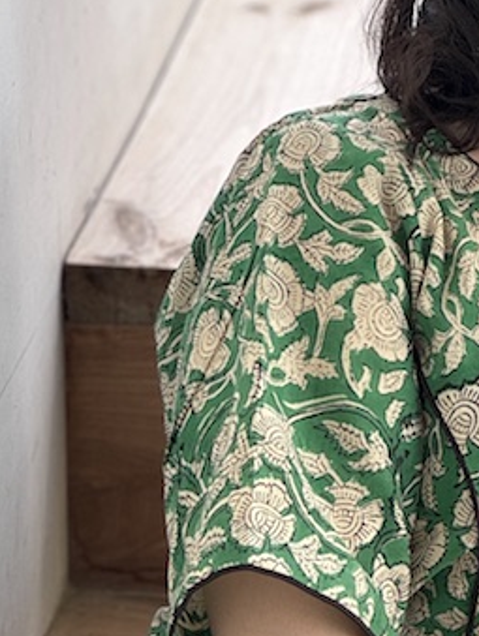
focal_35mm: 226
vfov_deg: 8.7
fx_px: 4162
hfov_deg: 6.6
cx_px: 533
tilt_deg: -19.9
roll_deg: -1.5
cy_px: 531
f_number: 2.8
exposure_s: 1/99
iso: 64
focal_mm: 9
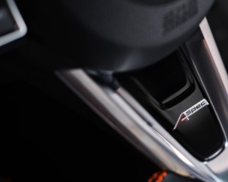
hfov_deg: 15.3
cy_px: 53
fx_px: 816
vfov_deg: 12.7
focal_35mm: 121
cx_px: 281
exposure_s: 1/50
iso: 800
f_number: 3.6
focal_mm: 63
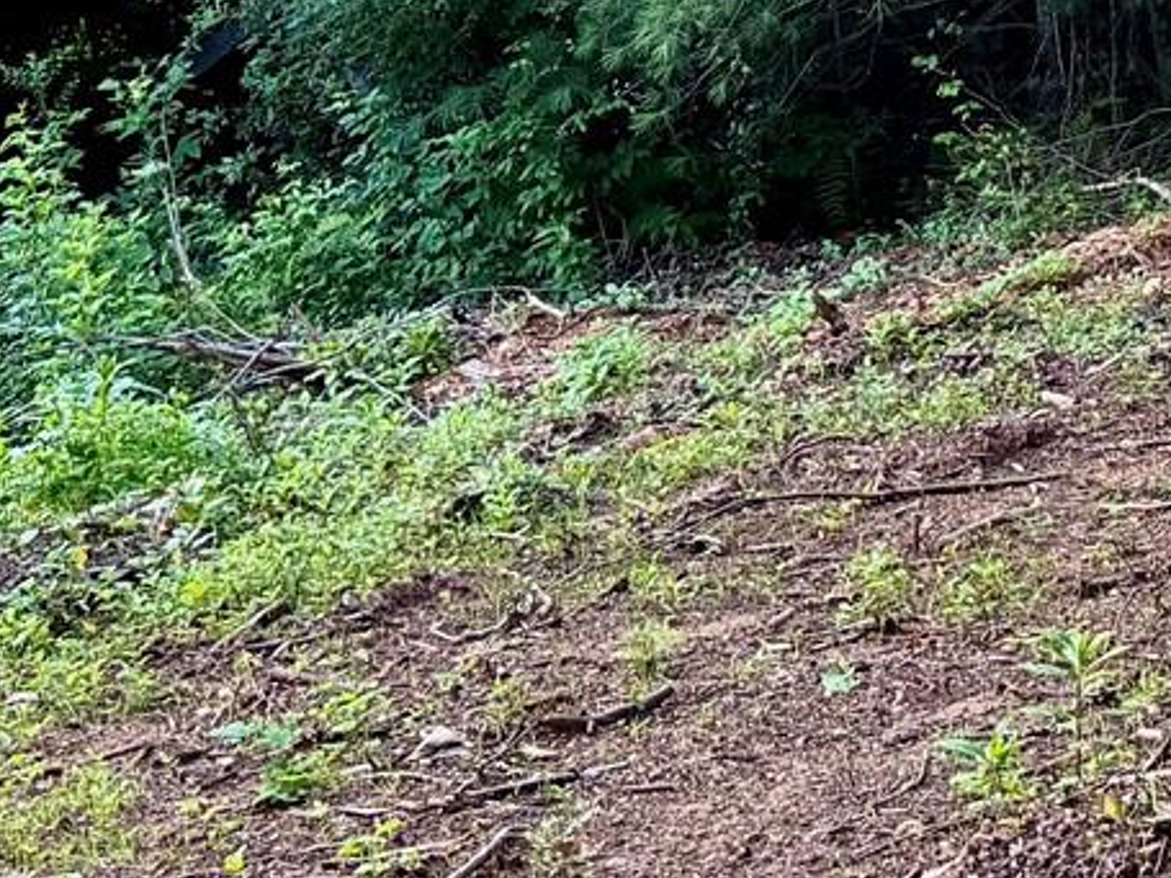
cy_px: -605
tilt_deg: +0.6
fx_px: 3652
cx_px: 903
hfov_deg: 18.1
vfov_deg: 12.7
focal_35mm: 108
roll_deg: -1.2
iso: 200
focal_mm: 6.76
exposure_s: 1/224
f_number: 1.78
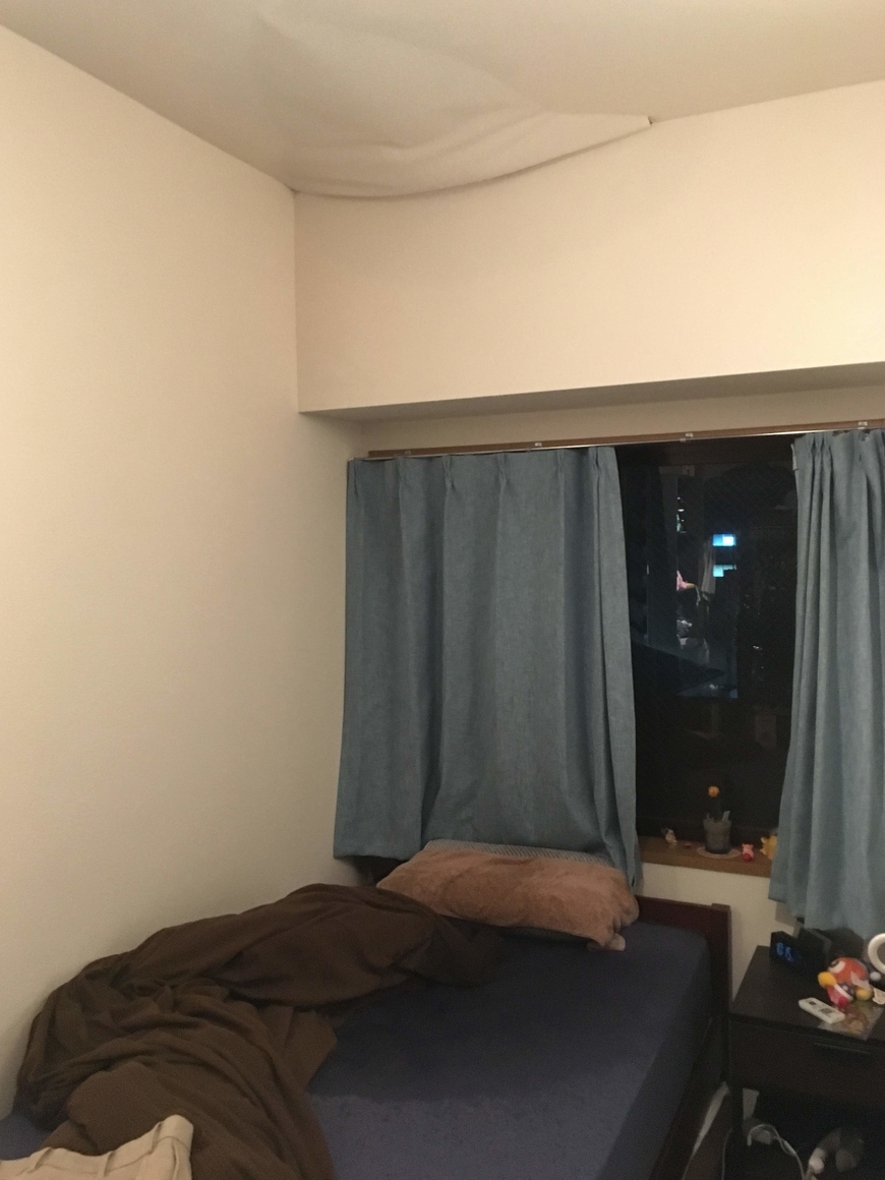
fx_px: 1023
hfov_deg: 46.8
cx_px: 438
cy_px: 573
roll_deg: +0.5
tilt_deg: -1.7
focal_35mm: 30
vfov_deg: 60.0
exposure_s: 1/15
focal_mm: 4.15
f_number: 2.2
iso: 320
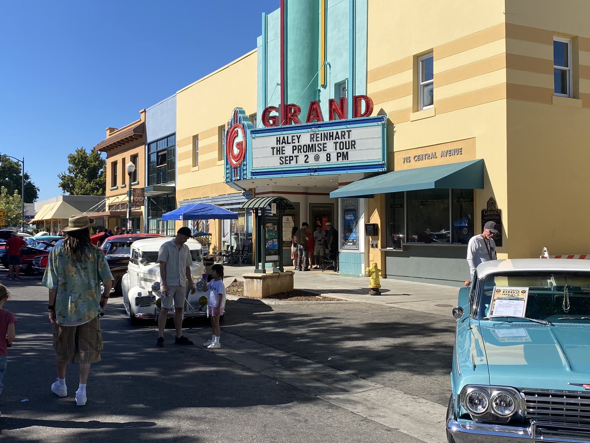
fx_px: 682
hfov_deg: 46.8
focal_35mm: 40
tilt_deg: +2.9
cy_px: 205
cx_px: 290
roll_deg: -0.3
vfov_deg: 35.9
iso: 32
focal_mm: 4.25
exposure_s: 1/2967
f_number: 1.8
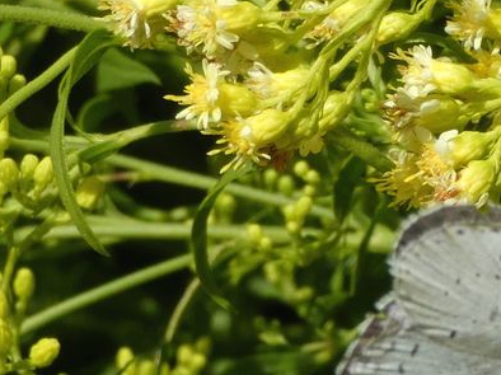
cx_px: 514
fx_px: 4701
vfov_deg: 4.6
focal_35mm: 325
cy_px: 375
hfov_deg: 6.1
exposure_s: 1/160
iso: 80
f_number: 5.4
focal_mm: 26.9
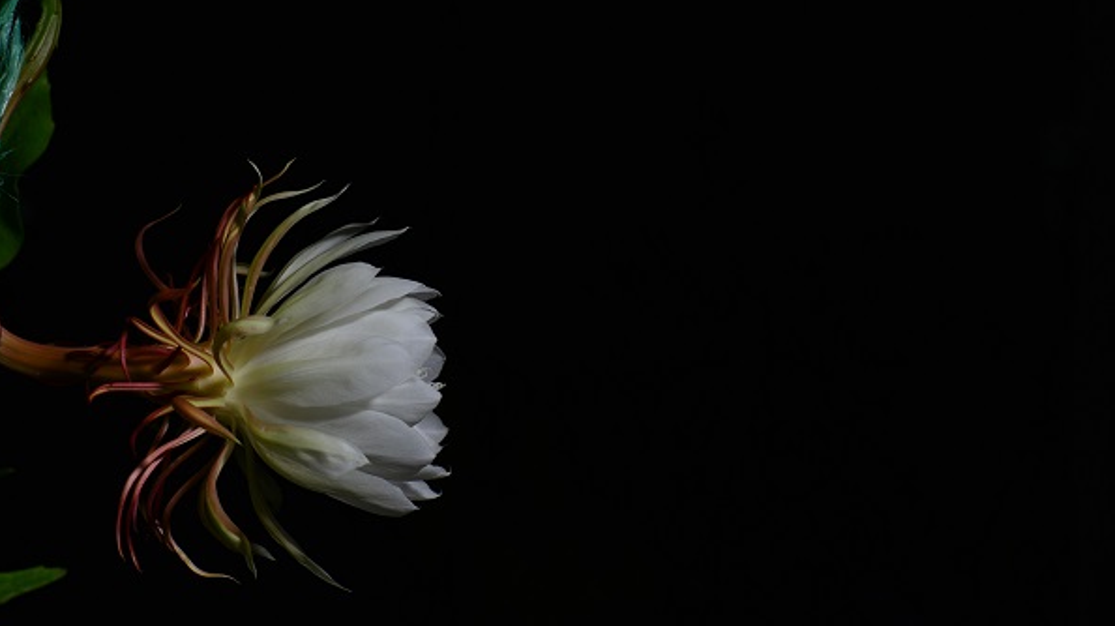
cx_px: 557
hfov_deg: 19.3
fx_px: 3280
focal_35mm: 111
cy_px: 345
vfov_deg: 10.9
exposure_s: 1/40
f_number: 7.1
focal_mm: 105
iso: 640
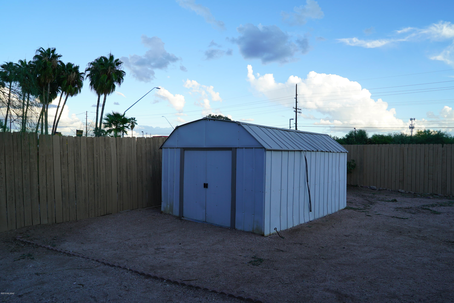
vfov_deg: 53.2
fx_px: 303
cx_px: 227
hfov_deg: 73.7
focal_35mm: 24
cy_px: 152
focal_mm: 24
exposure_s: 1/80
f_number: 7.1
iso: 100
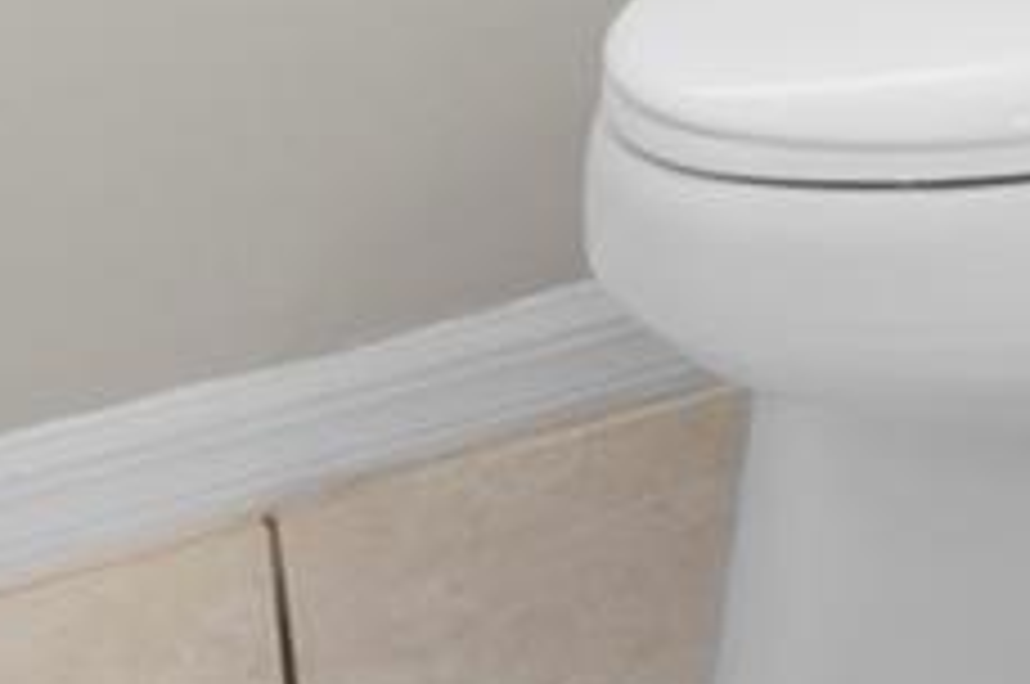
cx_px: 1687
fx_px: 2800
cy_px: -1354
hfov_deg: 17.9
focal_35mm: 98
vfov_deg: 10.2
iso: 200
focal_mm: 14
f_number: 8
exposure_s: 1/13
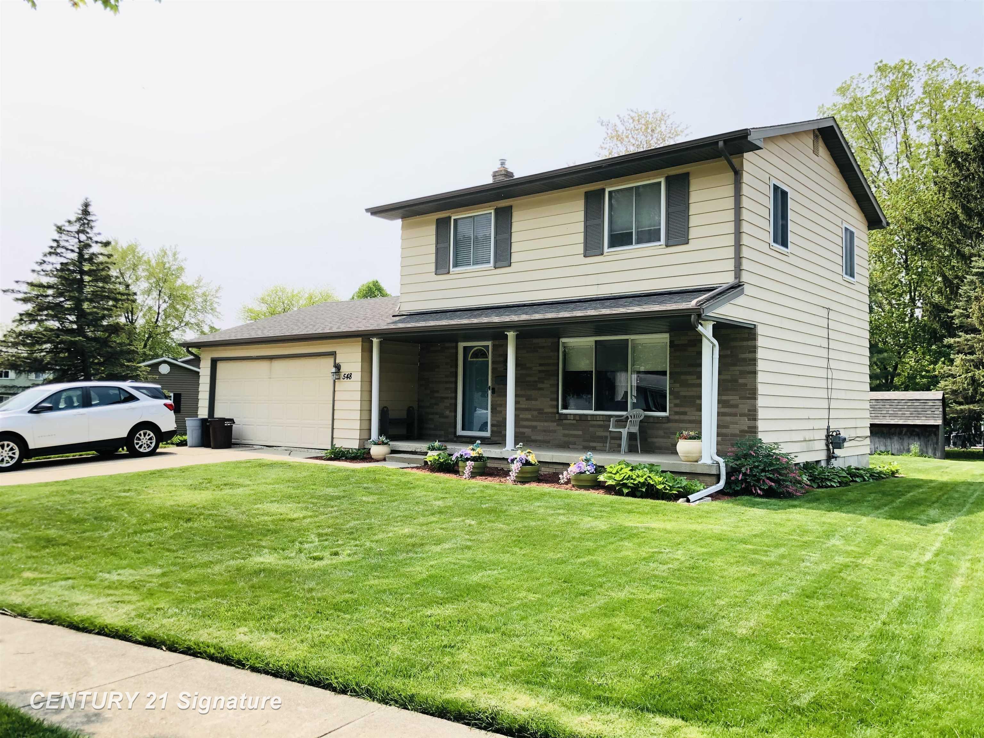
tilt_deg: +4.3
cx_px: 492
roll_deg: -0.3
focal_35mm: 28
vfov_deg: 49.7
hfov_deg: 63.4
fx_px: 796
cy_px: 369
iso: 20
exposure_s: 1/453
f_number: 1.8
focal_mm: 4
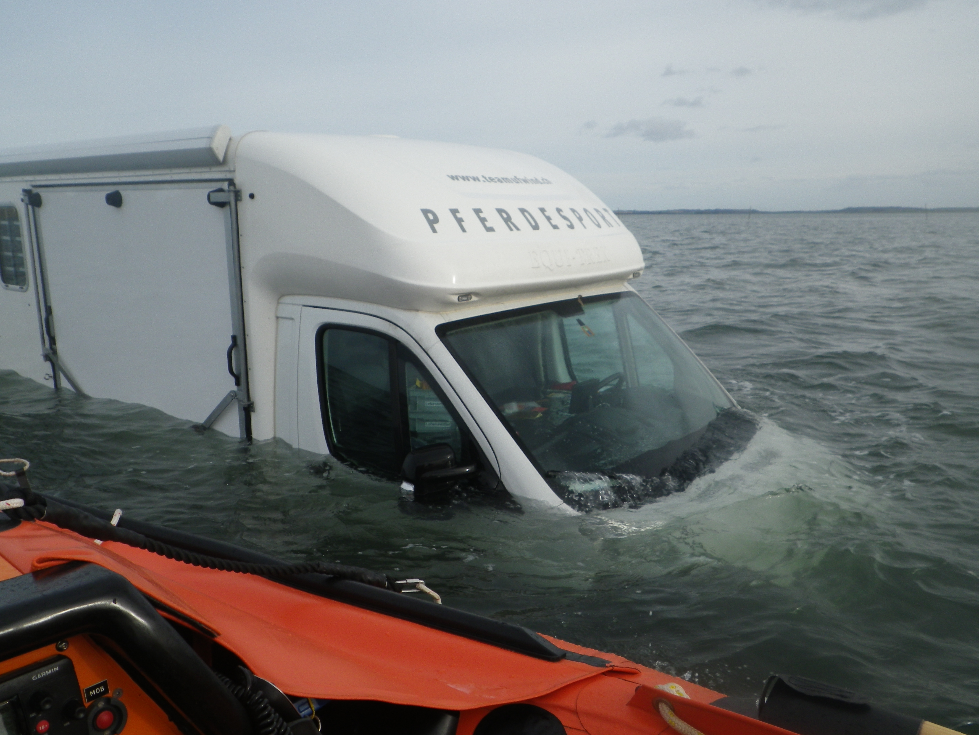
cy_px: 368
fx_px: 792
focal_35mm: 28
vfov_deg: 49.7
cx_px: 490
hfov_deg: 63.4
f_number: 4.2
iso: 80
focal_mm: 5
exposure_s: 1/400
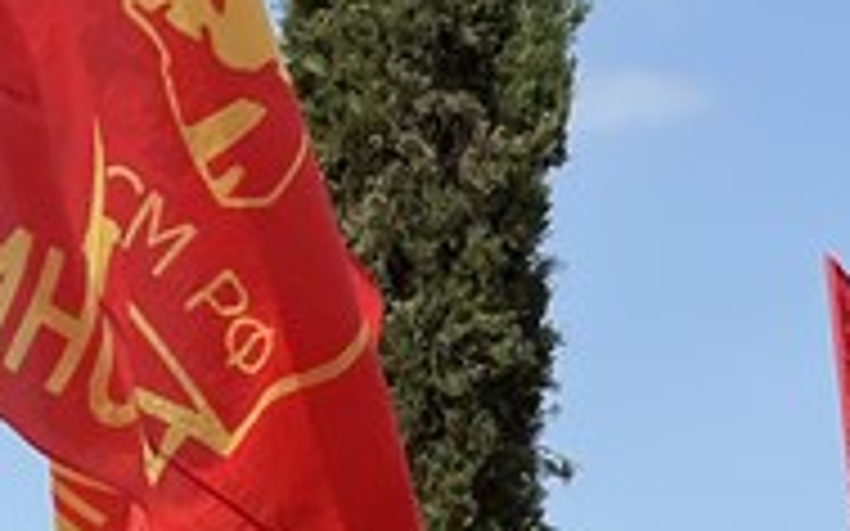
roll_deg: +0.7
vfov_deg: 7.8
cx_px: 265
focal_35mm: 149
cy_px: 1494
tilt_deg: -1.3
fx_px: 3451
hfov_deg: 14.0
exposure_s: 1/3623
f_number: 1.6
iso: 50
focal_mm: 5.1
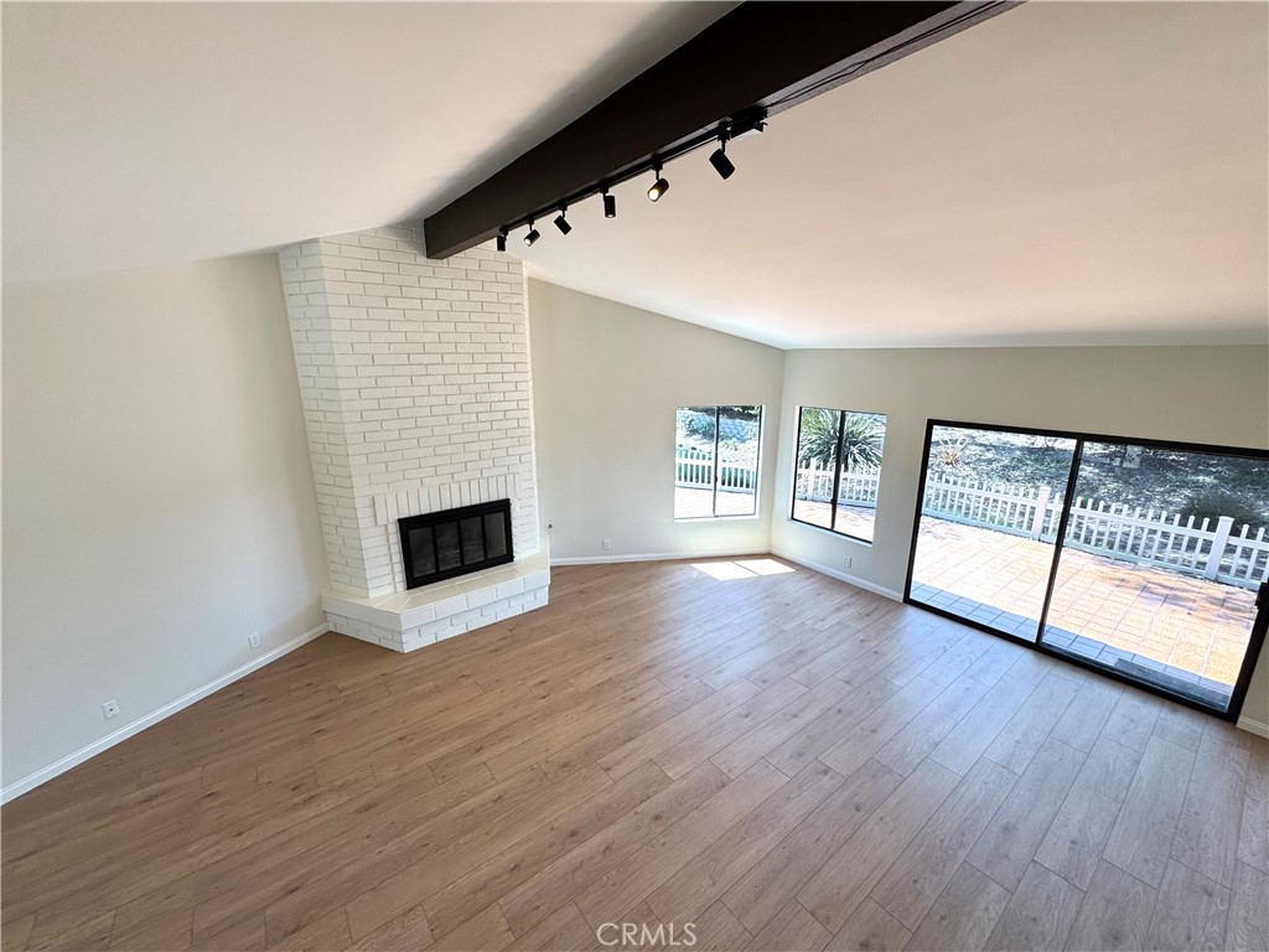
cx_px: 634
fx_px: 513
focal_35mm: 14
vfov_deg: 85.7
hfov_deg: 102.1
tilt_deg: -14.4
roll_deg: +0.6
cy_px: 476
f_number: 2.2
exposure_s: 1/168
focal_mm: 2.22
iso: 40
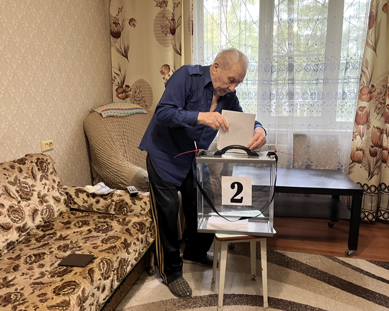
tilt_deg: -15.3
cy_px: 150
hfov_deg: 62.2
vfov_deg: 51.5
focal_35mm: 28
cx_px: 204
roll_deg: +0.6
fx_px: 322
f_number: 1.6
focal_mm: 5.1
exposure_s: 1/50
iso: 125
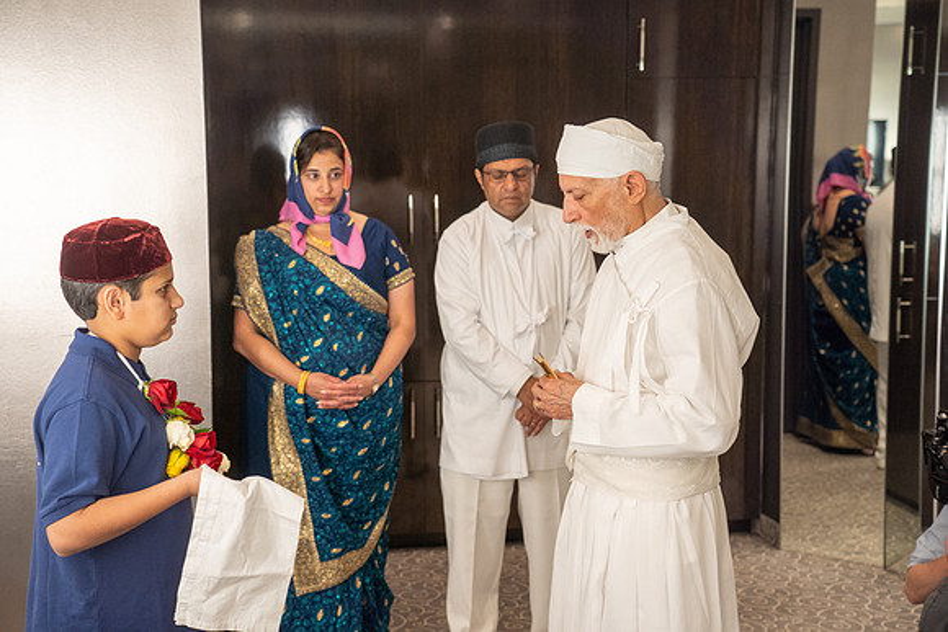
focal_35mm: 54
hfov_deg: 36.9
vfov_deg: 25.1
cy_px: 316
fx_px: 1422
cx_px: 474
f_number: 4
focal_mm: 54
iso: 1600
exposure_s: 1/200
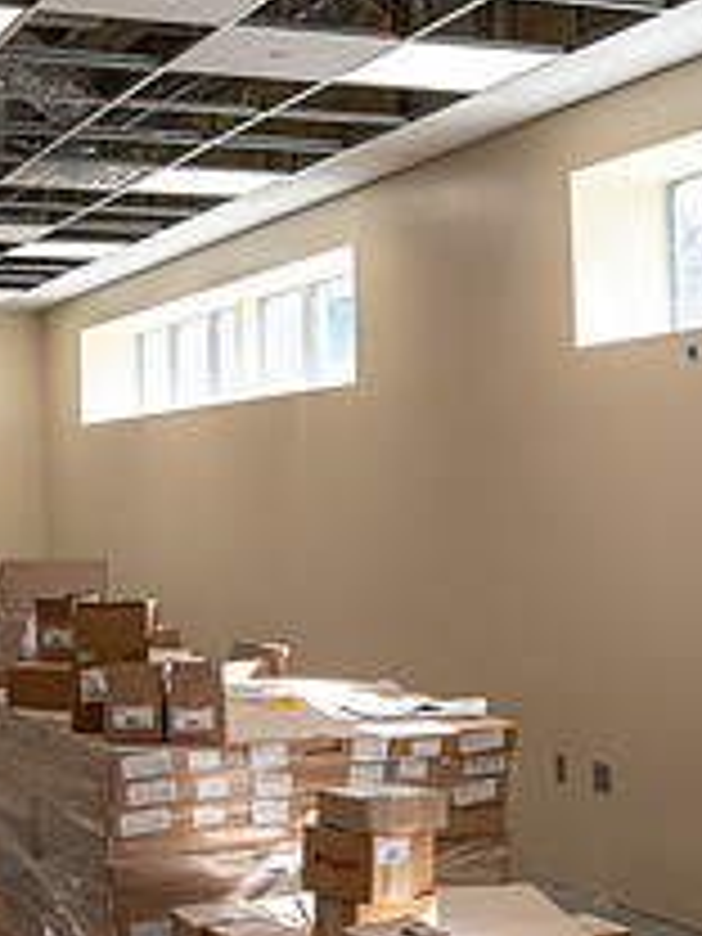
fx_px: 1812
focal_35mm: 67
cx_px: 315
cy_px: 373
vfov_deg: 28.9
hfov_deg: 21.9
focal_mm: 24
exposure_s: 1/125
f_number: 4
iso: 125
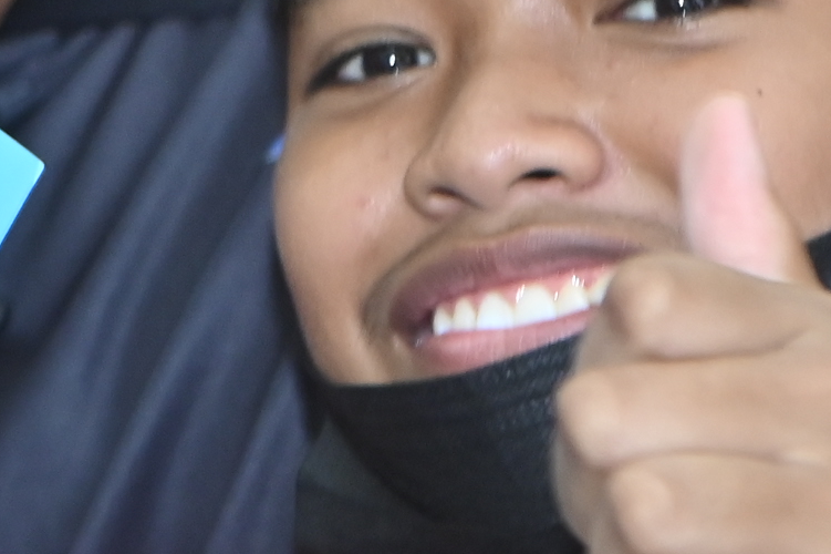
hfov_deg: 4.8
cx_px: -636
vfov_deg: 3.2
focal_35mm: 422
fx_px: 9736
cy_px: -290
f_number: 4.5
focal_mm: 70
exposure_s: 1/125
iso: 1000
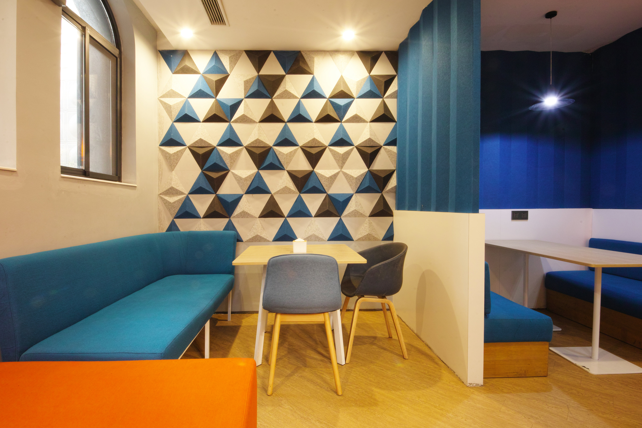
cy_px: 214
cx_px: 321
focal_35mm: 15
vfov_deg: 77.3
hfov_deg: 100.4
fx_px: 267
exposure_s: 8
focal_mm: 10
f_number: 16
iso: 100
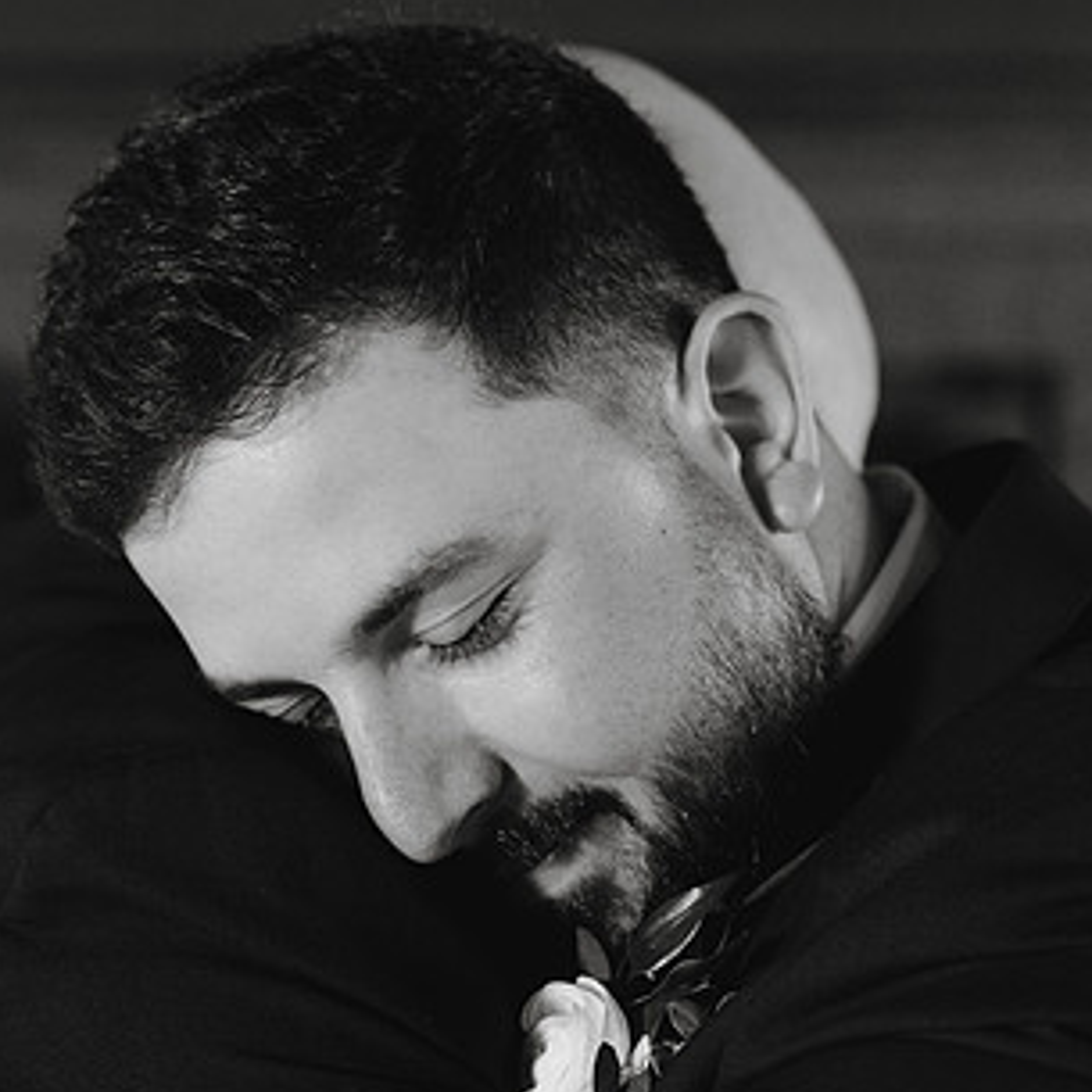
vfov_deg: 17.9
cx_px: 587
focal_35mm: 97
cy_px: 607
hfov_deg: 17.9
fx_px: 3462
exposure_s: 1/100
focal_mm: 60
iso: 2500
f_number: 3.5
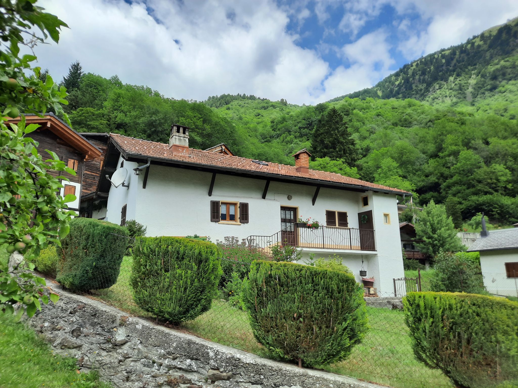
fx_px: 374
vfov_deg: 54.9
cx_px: 259
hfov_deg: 69.4
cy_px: 194
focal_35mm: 25
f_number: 2
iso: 32
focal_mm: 4.6
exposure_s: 1/1002
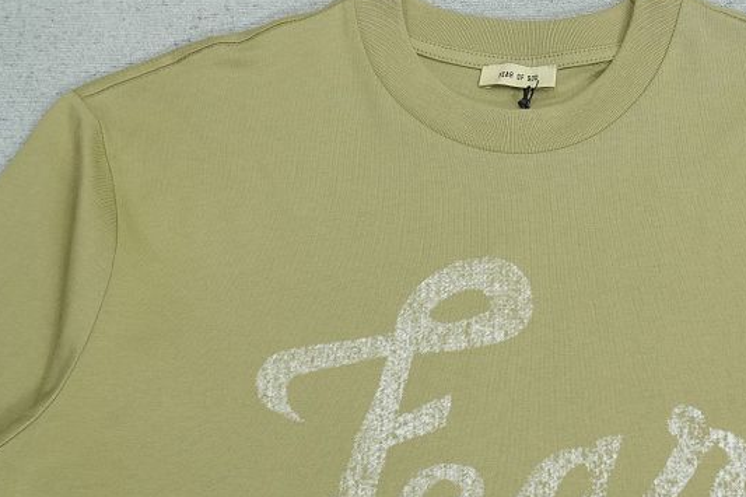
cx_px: 530
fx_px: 1258
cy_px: 135
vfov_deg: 22.2
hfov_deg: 32.6
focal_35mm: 61
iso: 1000
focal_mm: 27
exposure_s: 1/160
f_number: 8
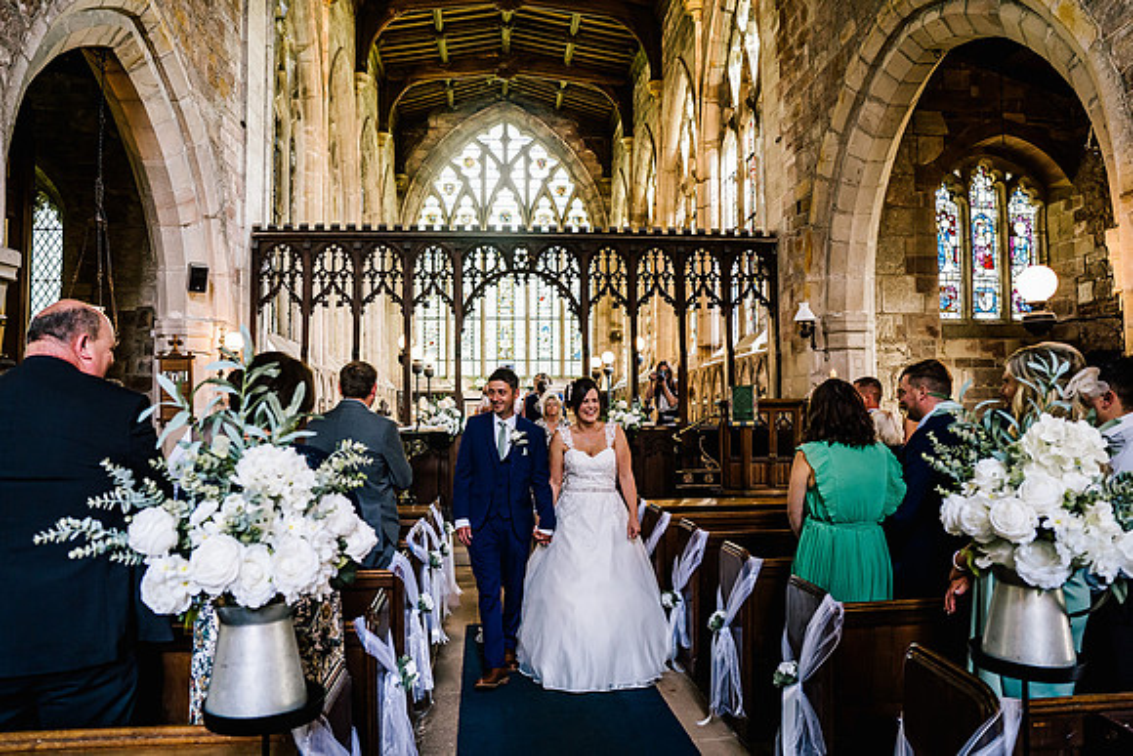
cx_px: 566
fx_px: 755
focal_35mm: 24
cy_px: 378
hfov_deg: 73.7
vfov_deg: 53.2
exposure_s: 1/125
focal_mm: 24
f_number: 2.8
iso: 1600
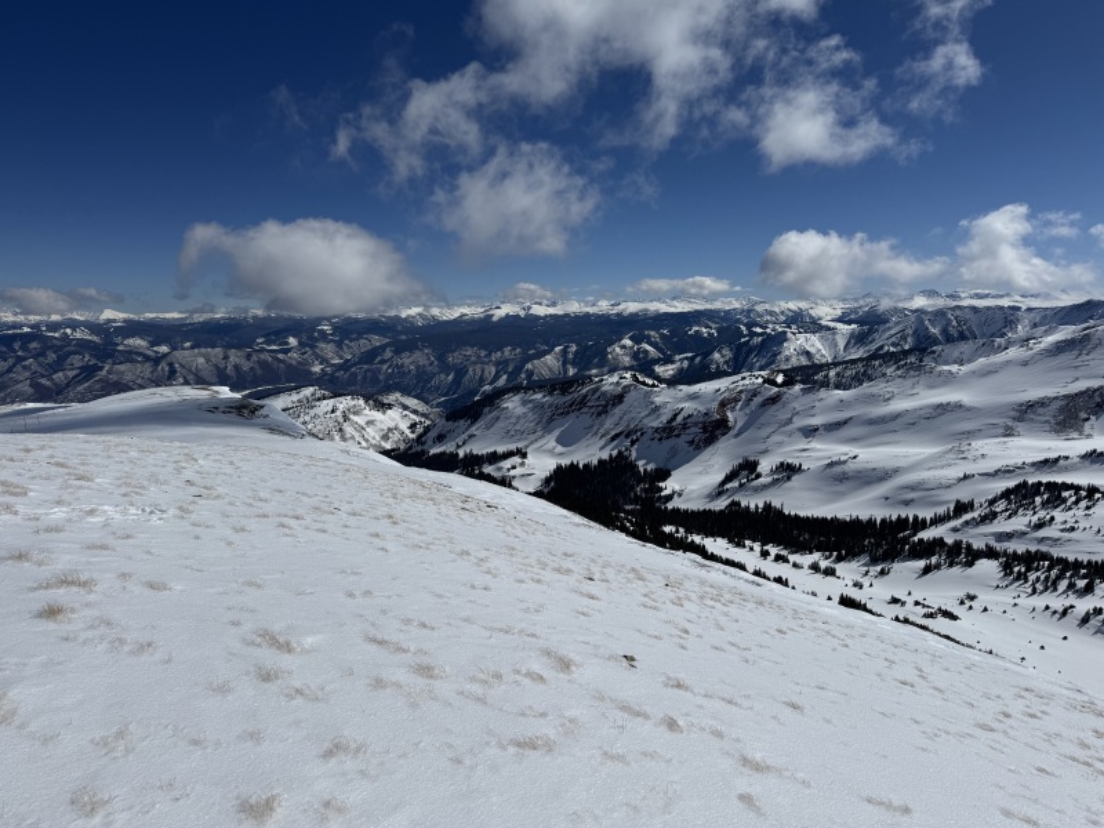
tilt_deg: -8.7
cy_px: 414
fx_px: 765
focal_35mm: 24
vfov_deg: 56.8
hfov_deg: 71.6
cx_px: 552
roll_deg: +1.2
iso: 80
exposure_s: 1/28571
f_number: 1.78
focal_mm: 6.76
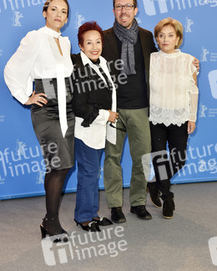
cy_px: 121
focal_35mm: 60
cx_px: 108
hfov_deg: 25.4
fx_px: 482
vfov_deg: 31.4
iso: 640
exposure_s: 1/125
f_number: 5.6
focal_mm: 52
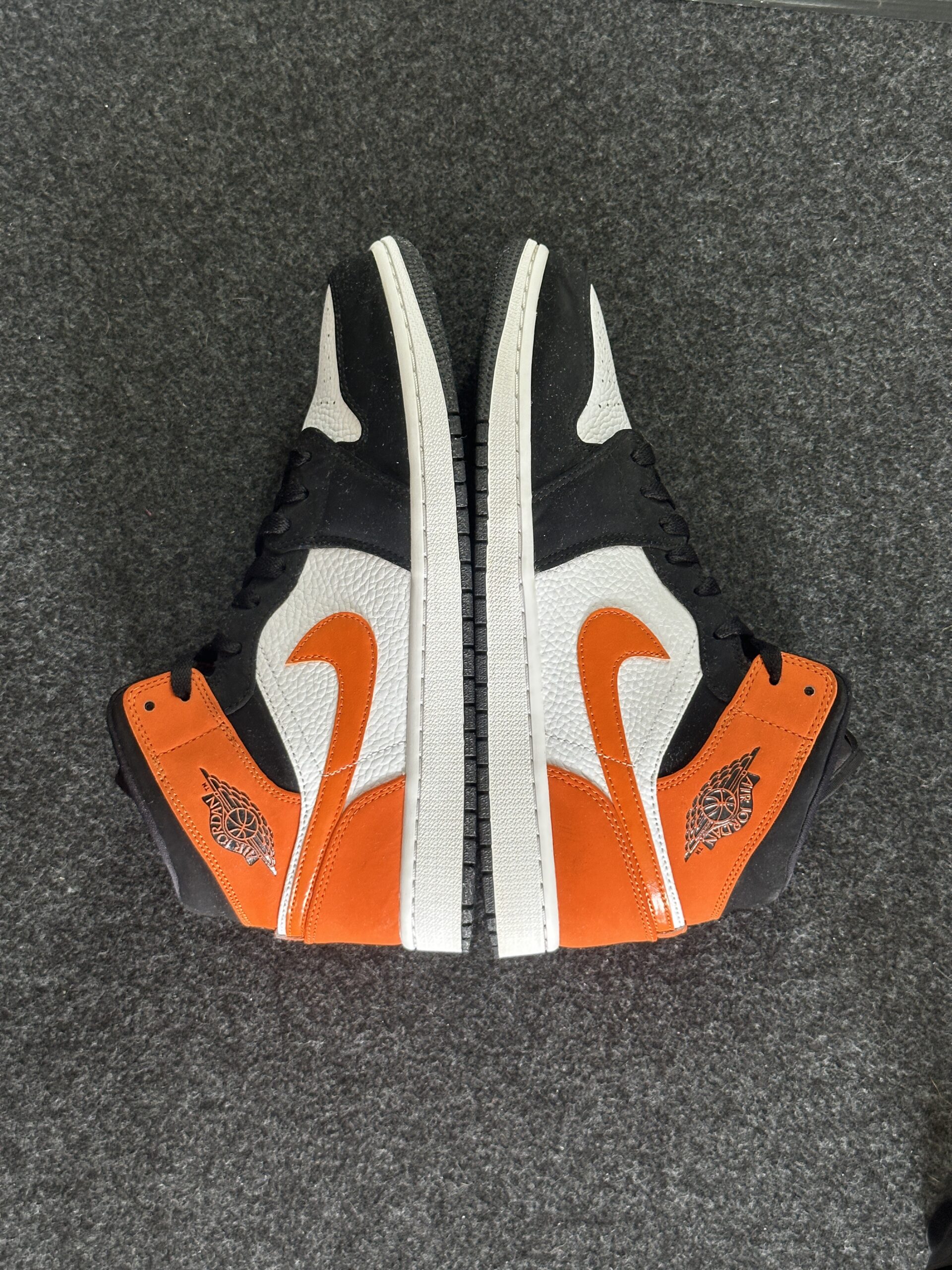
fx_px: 1760
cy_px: 635
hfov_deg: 30.3
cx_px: 476
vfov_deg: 39.7
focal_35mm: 48
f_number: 1.78
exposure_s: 1/50
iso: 125
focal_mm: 6.86
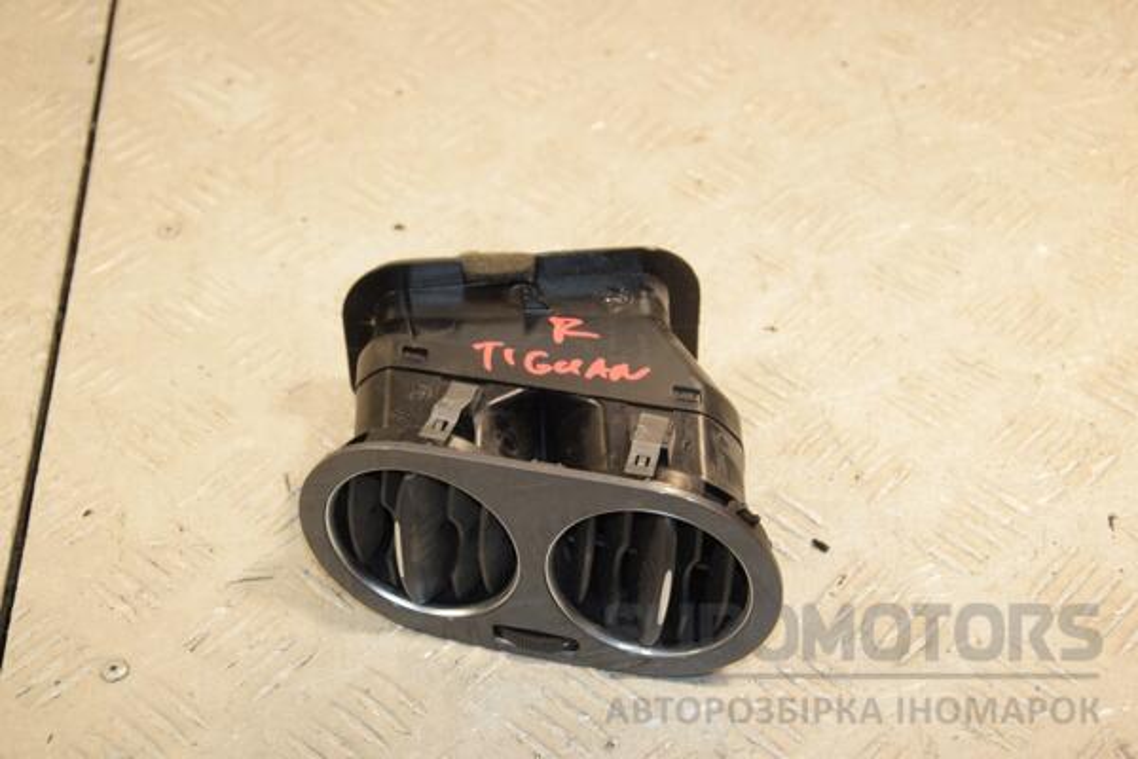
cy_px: 380
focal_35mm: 75
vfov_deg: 18.2
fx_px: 2371
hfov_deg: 27.0
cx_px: 569
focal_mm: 50
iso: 800
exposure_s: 1/200
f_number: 6.3
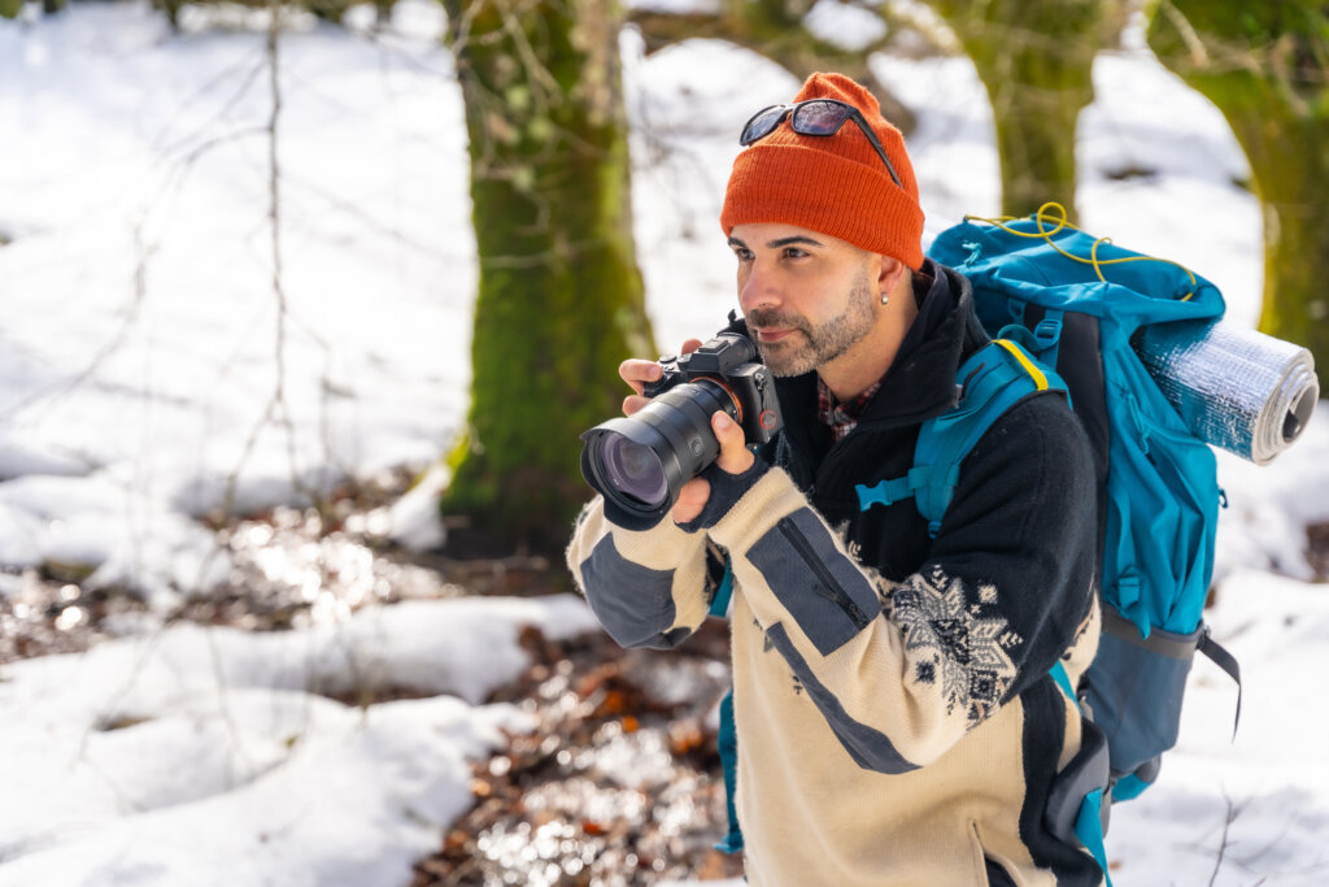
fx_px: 2367
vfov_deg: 21.2
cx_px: 664
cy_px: 444
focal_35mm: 64
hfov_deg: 31.4
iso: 100
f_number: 2.8
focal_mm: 64.1
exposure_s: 1/640
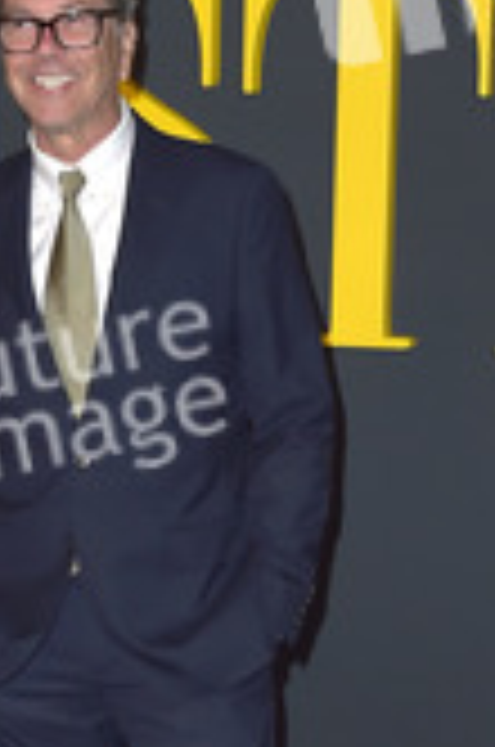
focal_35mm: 87
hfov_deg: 15.6
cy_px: 634
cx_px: 128
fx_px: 1802
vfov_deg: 23.0
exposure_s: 1/250
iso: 320
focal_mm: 36
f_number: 6.3
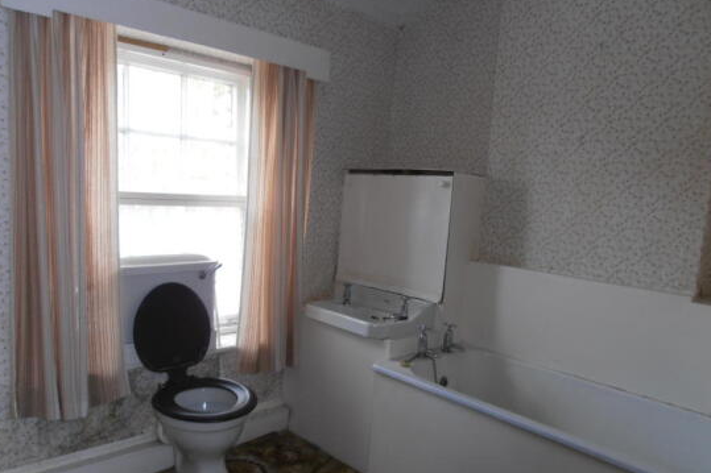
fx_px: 533
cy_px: 268
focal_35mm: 27
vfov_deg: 47.8
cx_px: 367
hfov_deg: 67.4
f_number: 3
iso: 80
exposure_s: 1/30
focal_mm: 4.2
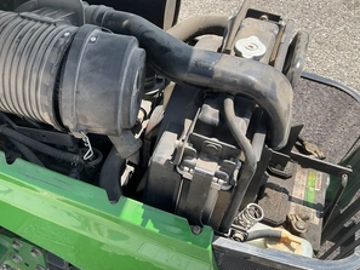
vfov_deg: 36.8
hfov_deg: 47.1
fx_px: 406
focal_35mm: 39
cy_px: 116
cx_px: 122
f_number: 1.8
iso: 25
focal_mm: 3
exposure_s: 1/514
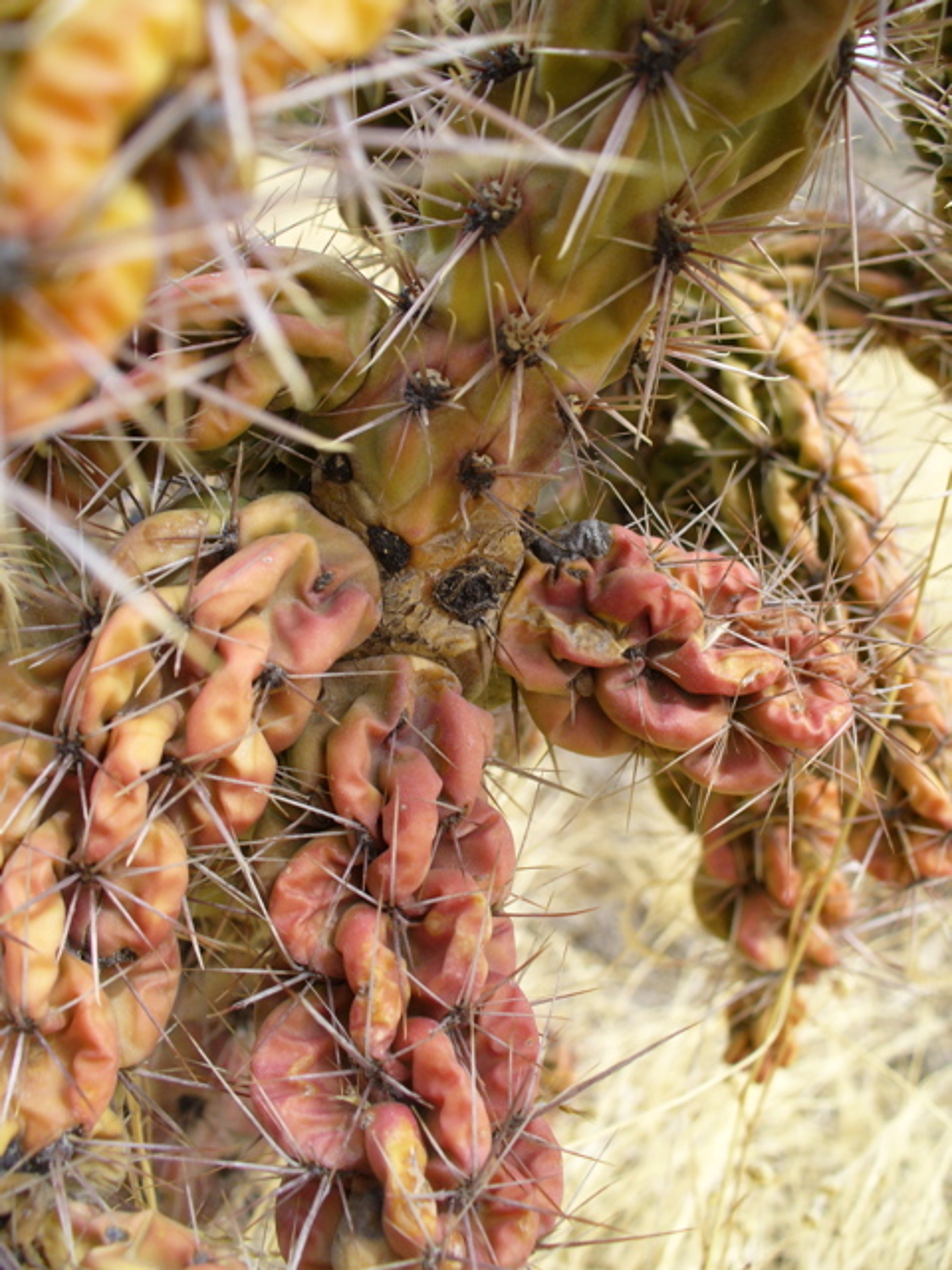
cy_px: 635
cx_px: 476
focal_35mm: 37
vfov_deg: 50.1
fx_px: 1357
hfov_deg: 38.7
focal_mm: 6.1
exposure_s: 1/160
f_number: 5.6
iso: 80
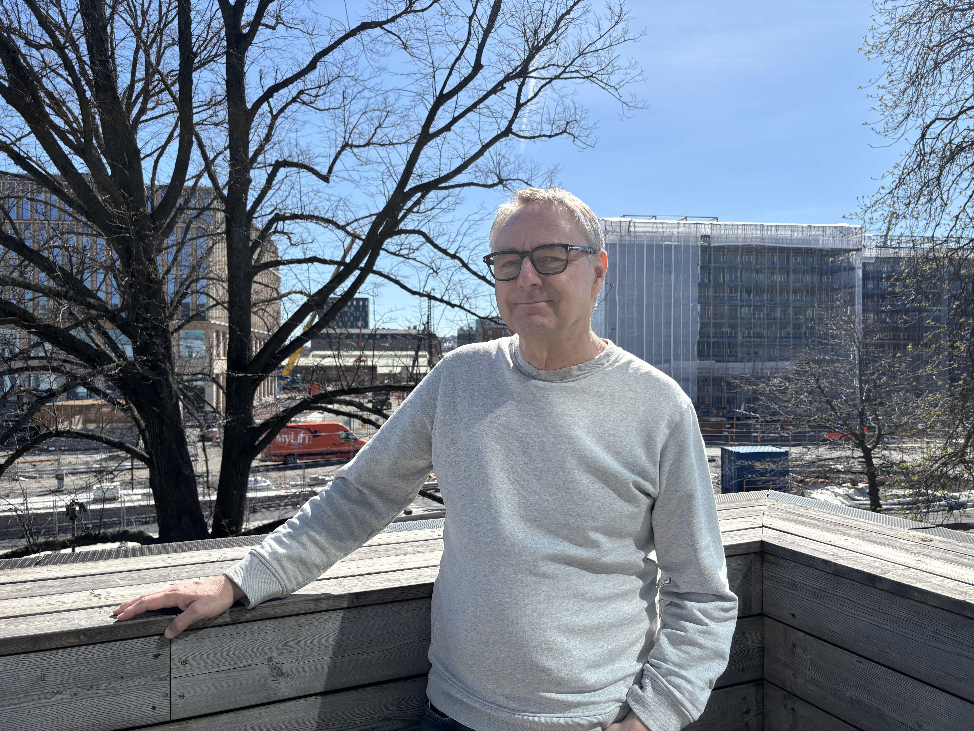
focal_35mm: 26
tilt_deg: -1.1
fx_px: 732
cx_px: 487
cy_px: 366
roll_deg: +0.3
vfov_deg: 53.1
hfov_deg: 67.3
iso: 50
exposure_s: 1/2857
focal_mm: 5.96
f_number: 1.6
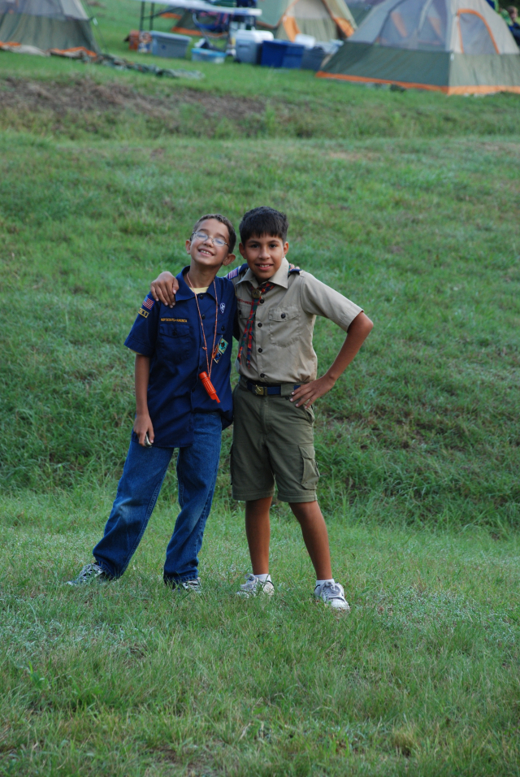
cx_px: 260
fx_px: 3078
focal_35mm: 142
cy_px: 388
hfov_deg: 9.7
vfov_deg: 14.4
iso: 400
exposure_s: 1/125
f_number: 5.6
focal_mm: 95
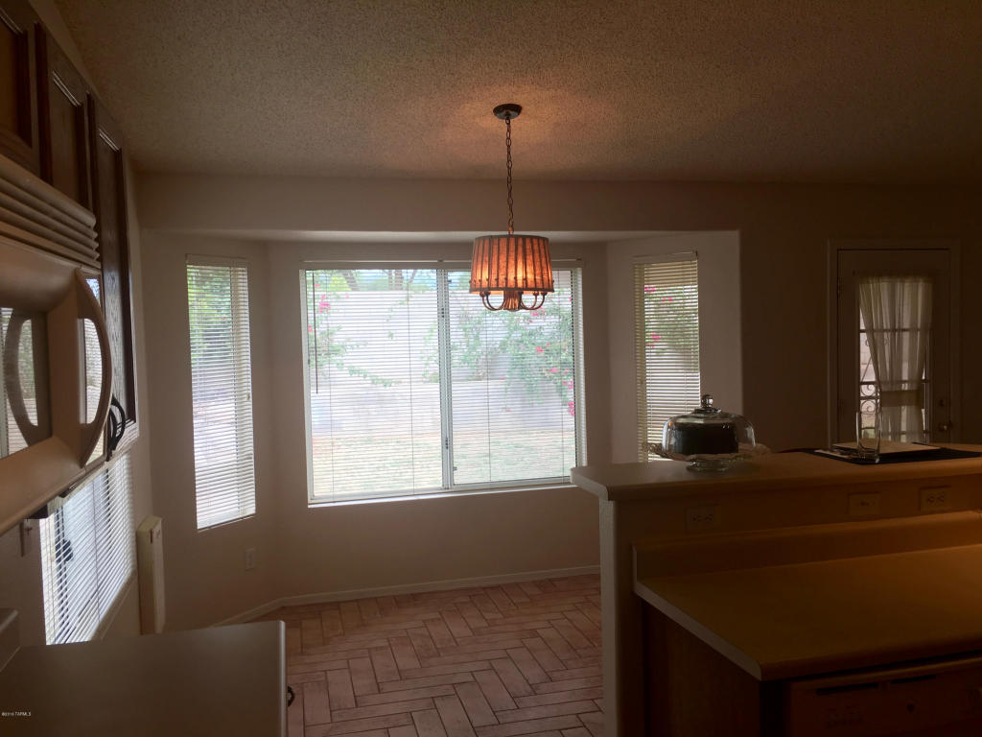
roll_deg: +0.3
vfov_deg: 48.2
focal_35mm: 29
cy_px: 368
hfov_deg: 61.7
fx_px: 823
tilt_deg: -2.0
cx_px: 491
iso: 25
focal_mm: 4.15
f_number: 2.2
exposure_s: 1/60
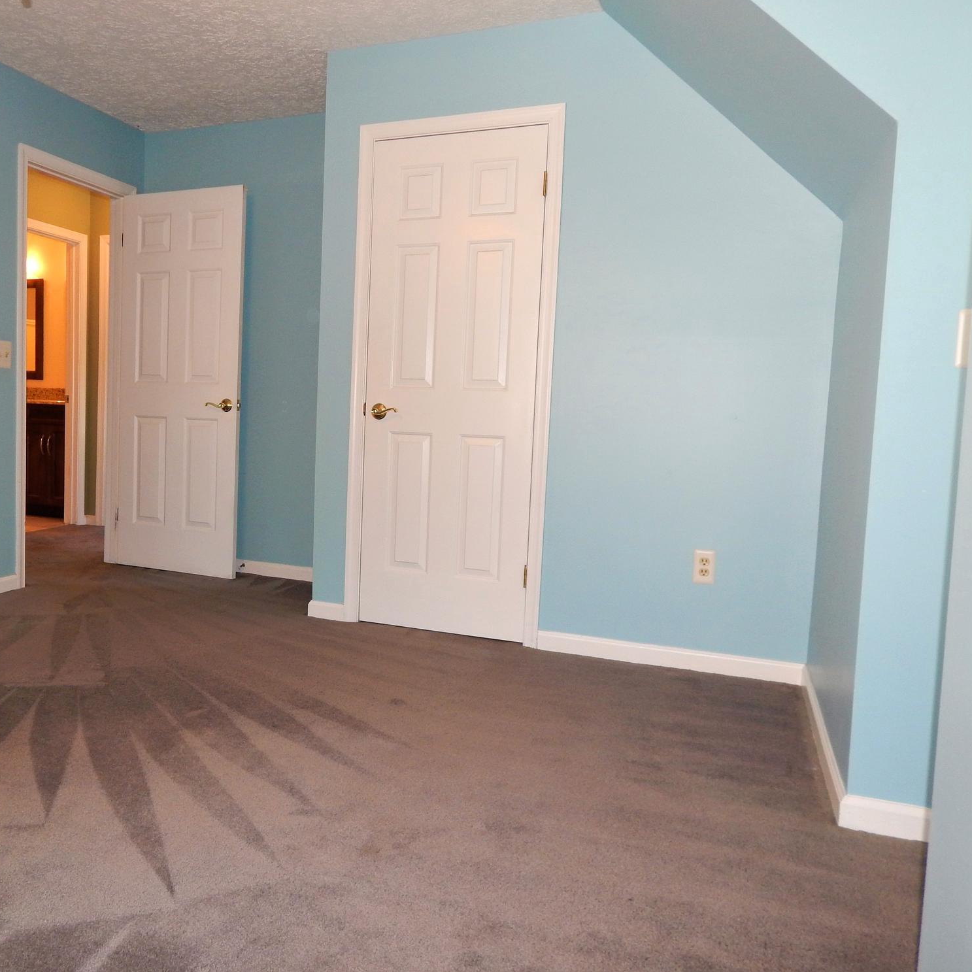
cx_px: 305
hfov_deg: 55.8
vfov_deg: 57.3
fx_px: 890
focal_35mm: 28
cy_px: 476
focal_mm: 4
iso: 200
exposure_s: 1/30
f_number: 3
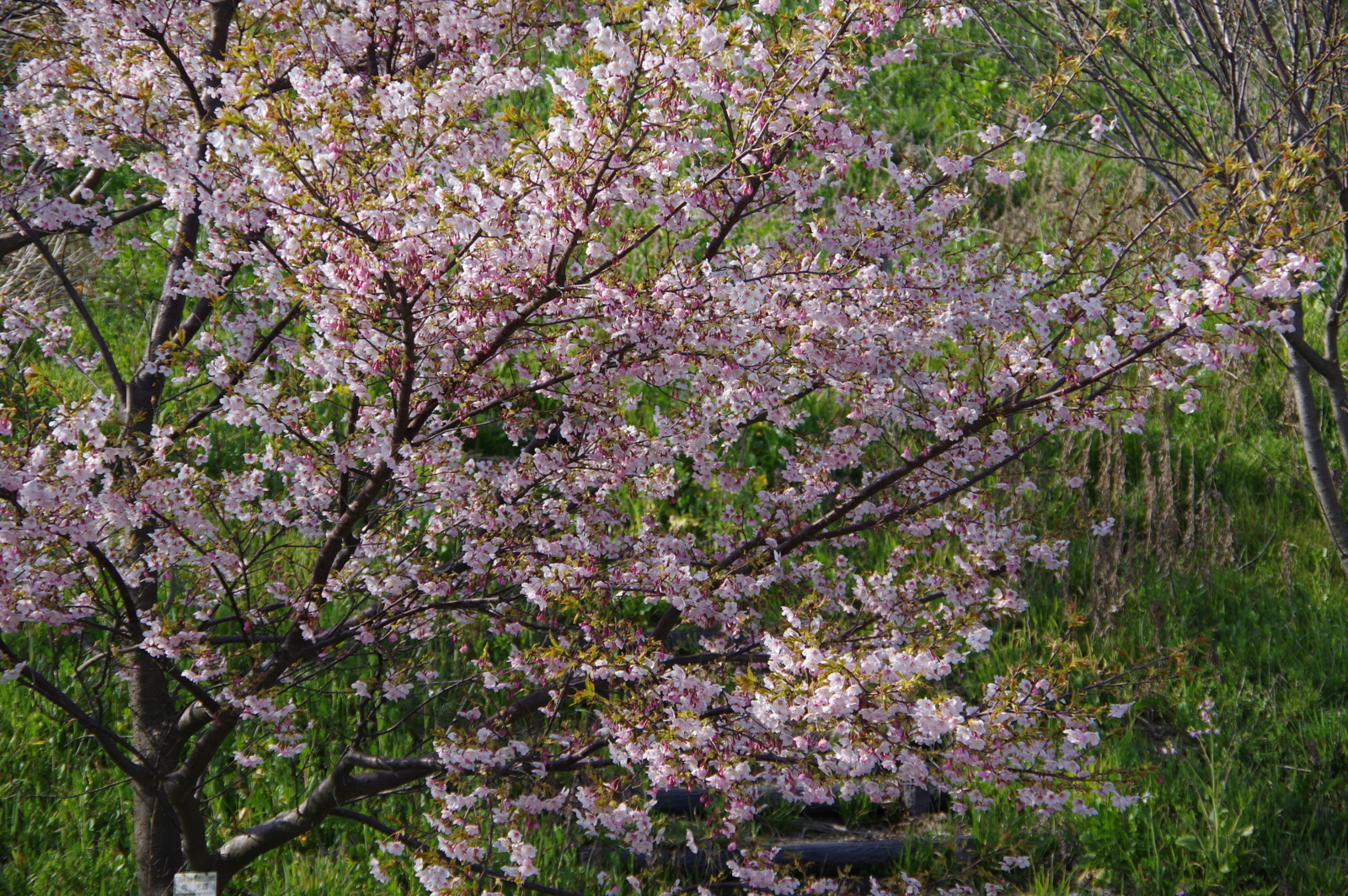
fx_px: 3816
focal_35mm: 102
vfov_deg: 13.4
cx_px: 674
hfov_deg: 20.0
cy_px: 448
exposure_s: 1/250
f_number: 5.6
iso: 100
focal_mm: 68
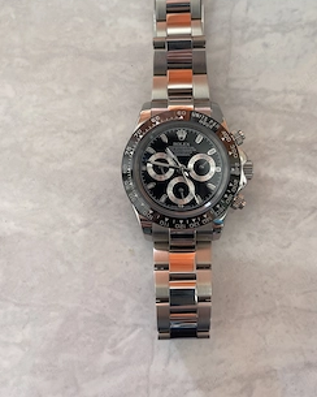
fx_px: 375
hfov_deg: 45.6
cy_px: 189
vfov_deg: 55.6
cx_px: 190
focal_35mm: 32
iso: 125
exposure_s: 1/121
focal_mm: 5.1
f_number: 1.6
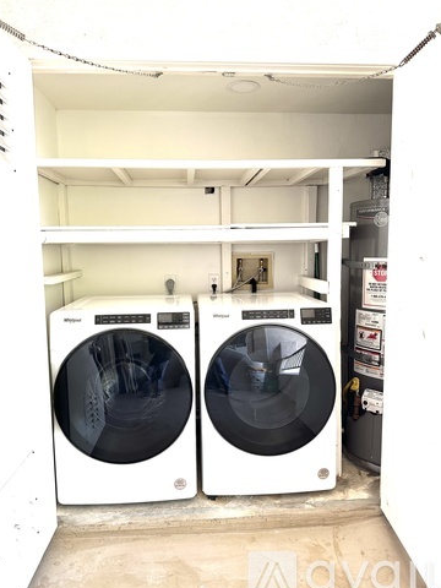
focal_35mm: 25
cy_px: 294
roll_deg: +0.5
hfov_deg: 54.9
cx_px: 216
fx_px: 425
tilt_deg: -6.3
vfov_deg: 69.4
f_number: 1.78
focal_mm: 6.86
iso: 100
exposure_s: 1/121
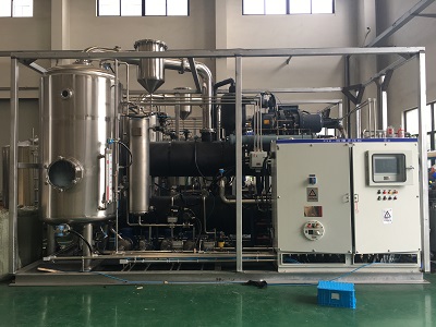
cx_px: 218
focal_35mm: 29
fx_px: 365
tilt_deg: +2.7
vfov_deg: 48.2
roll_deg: +0.6
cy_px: 164
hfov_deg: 61.7
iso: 32
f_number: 2.2
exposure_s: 1/100
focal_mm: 4.15
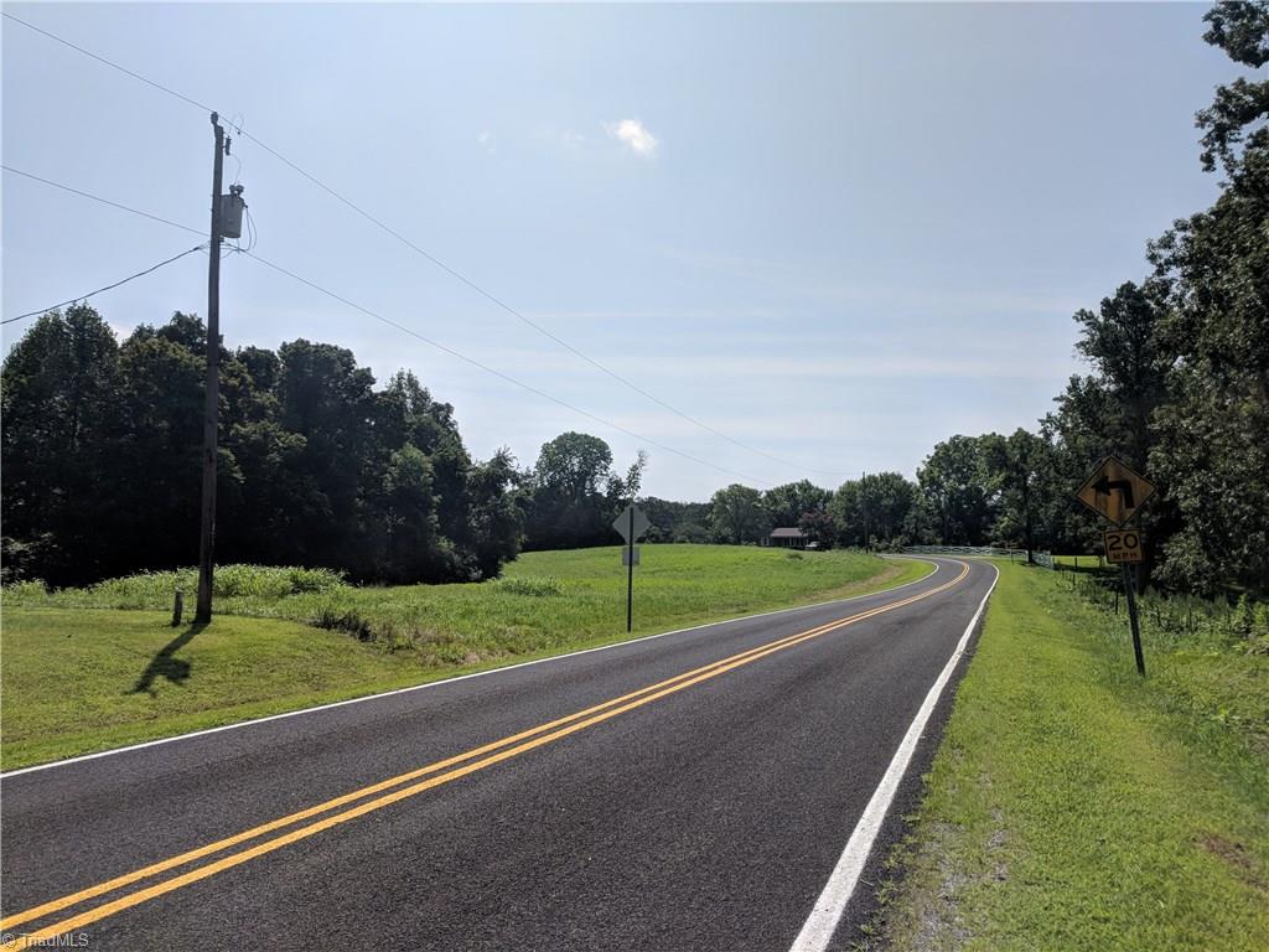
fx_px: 953
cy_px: 476
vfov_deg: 53.1
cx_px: 634
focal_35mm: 26
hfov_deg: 67.3
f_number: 2
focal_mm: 4.67
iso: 73
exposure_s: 1/4425
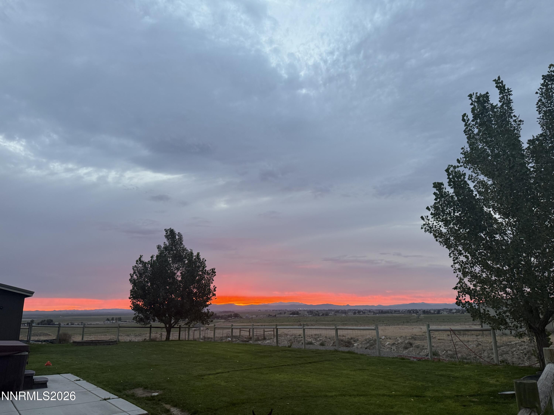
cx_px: 277
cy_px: 208
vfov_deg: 56.8
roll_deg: +1.0
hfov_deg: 71.6
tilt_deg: +14.7
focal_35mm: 24
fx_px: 384
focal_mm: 6.76
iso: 200
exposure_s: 1/115
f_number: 1.78
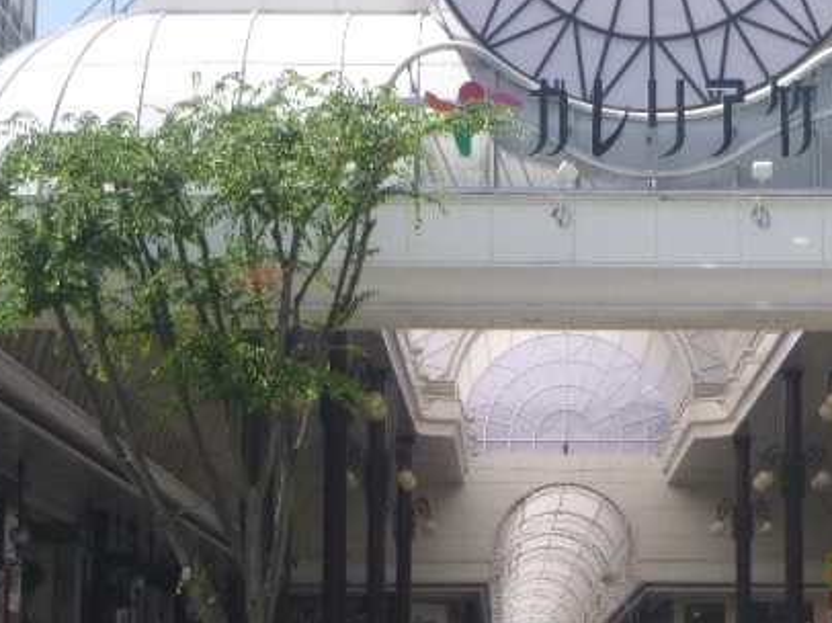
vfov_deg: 13.3
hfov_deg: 17.7
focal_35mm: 111
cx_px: 592
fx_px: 2666
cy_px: 367
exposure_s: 1/250
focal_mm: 7.9
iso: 100
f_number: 4.7
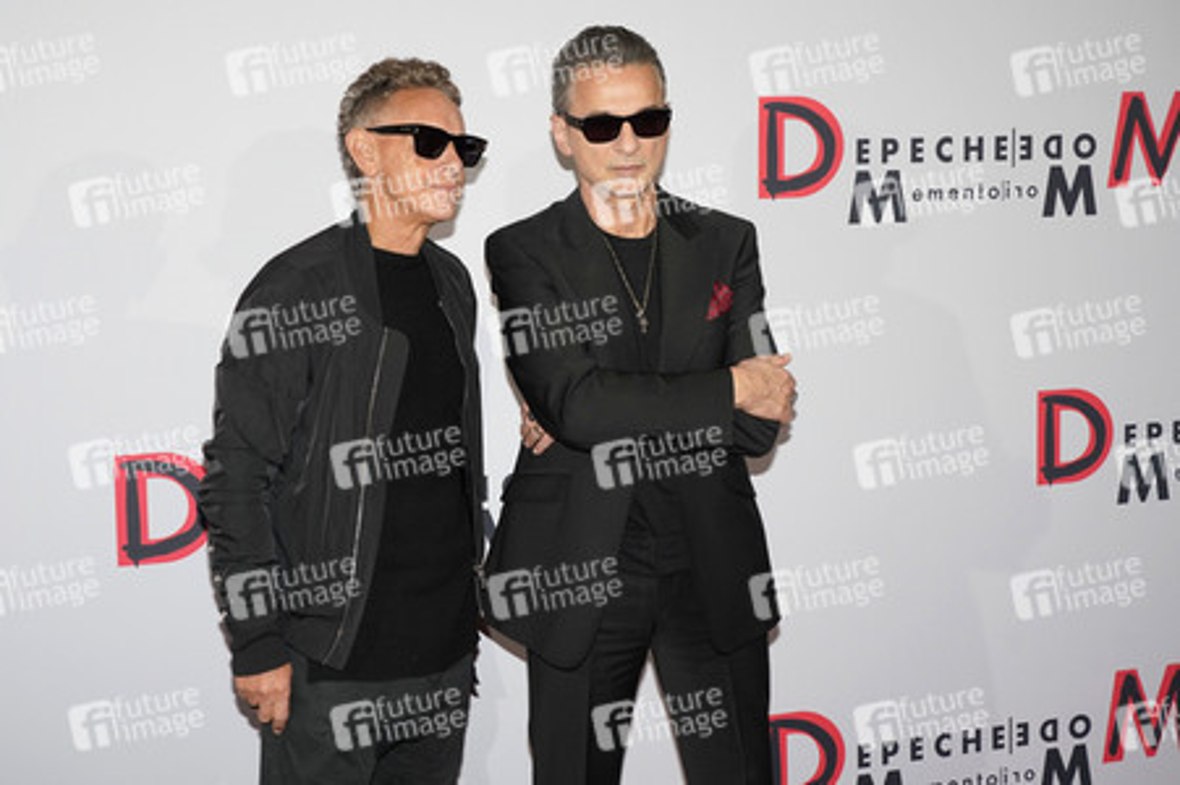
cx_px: 590
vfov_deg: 29.2
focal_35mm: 46
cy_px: 392
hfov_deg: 42.8
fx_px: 1507
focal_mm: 46
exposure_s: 1/100
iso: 640
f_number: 5.6
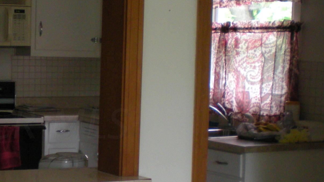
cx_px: 57
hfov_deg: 22.8
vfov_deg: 13.1
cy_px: 124
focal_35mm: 92
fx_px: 790
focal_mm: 6.3
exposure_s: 1/36.7
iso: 200
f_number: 3.1
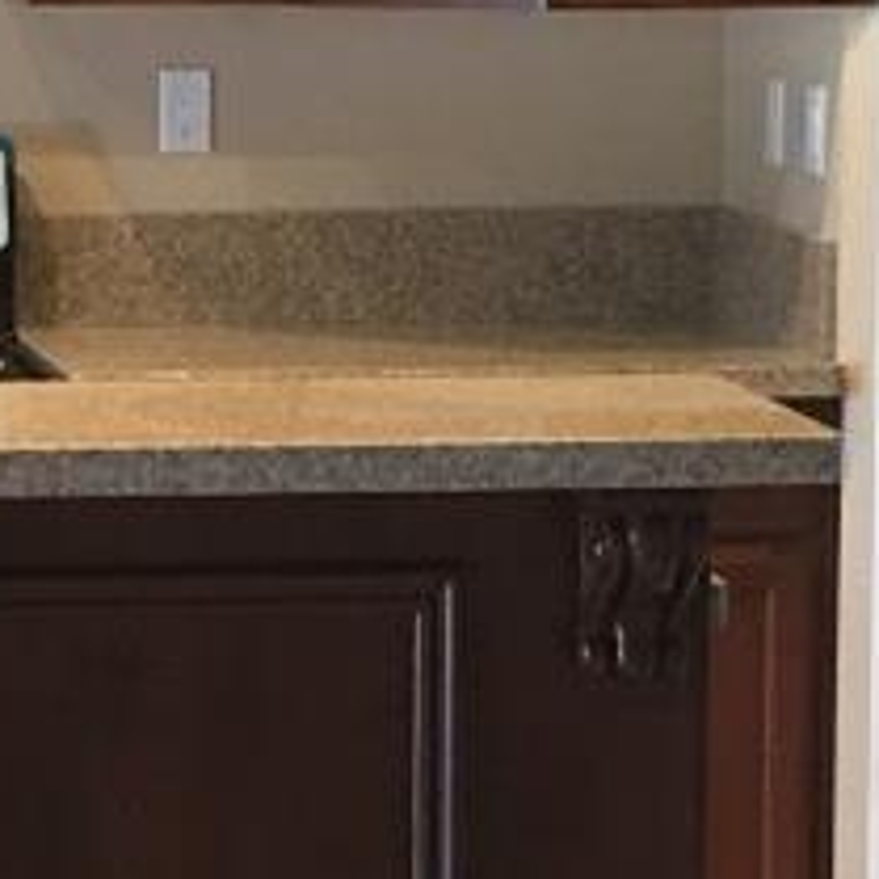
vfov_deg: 9.5
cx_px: -130
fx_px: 5286
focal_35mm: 184
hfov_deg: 9.4
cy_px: 463
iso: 40
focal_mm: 4.15
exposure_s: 1/15
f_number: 2.2
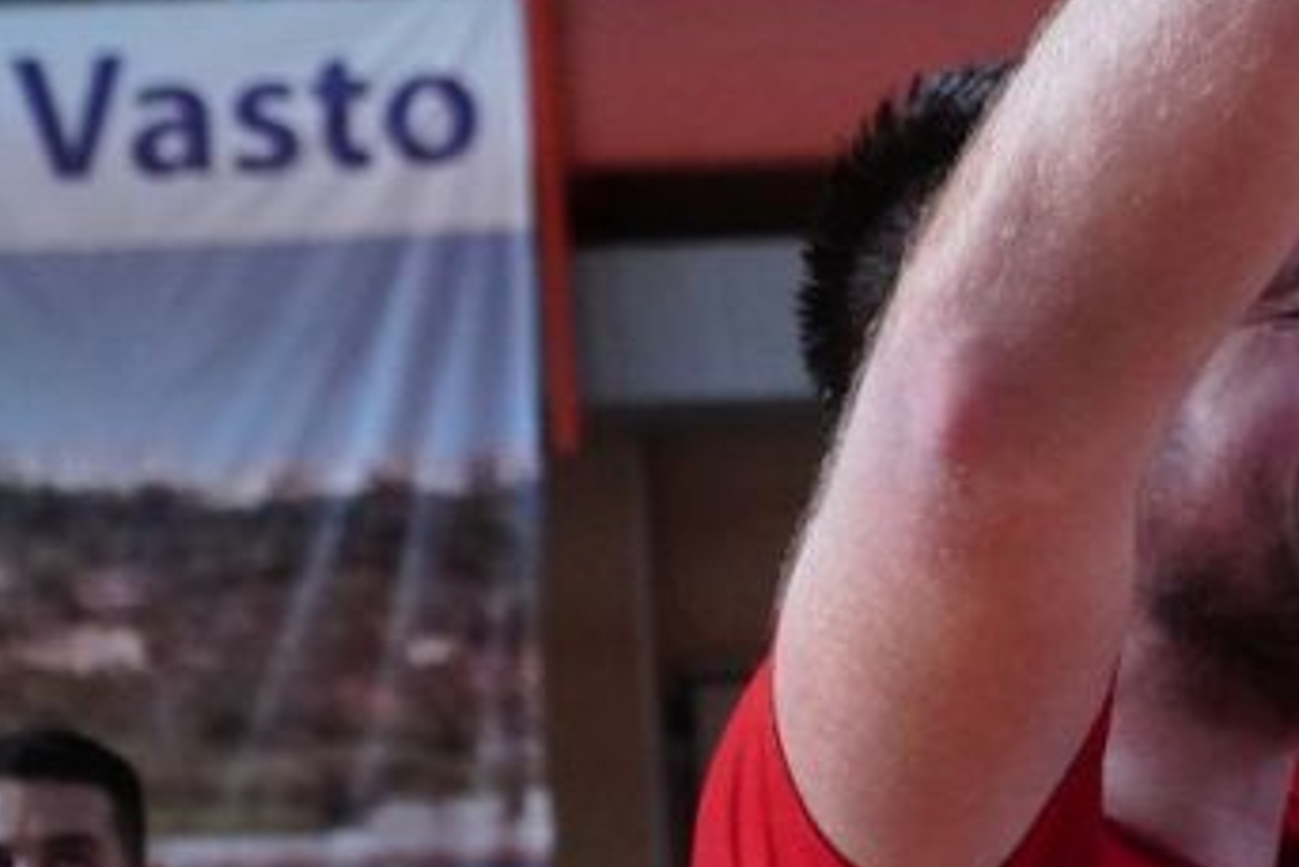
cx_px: 1485
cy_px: 379
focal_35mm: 105
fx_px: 3790
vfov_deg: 13.1
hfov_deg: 18.6
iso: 5000
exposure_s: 1/1000
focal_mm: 30
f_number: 4
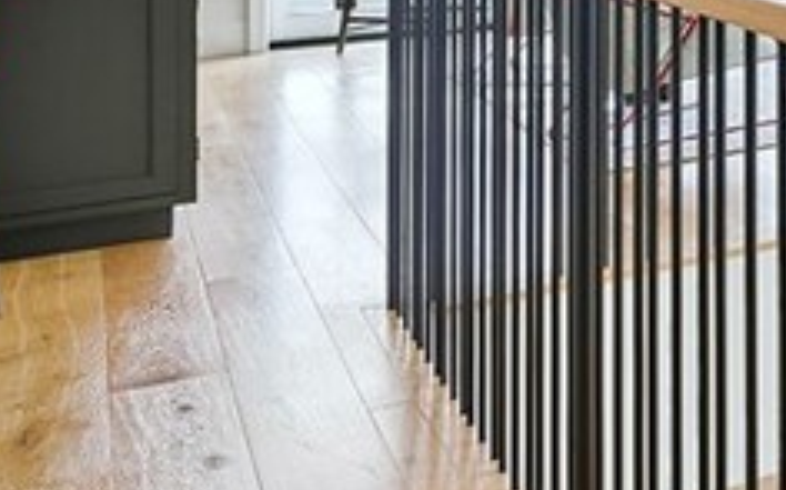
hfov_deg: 20.7
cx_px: 1465
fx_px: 1327
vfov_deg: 19.1
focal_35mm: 62
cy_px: -170
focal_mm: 14
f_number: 5.6
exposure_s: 1/400
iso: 250
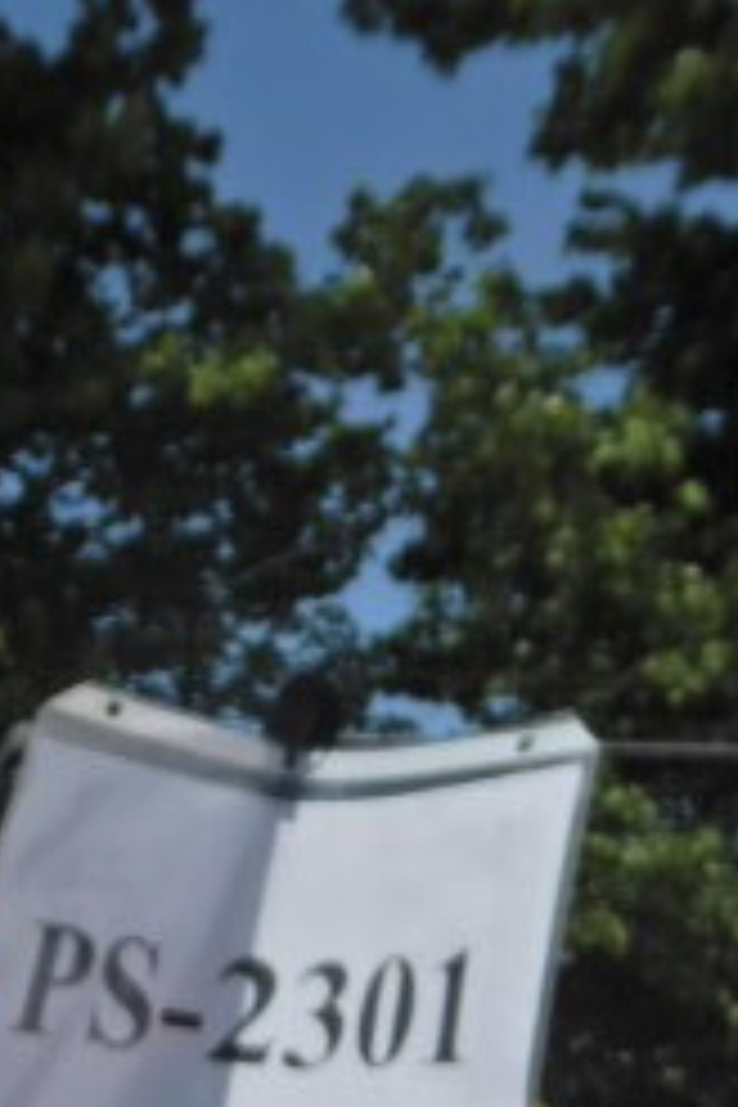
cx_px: -126
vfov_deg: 26.5
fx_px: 1999
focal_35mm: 65
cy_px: 1422
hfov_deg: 19.8
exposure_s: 1/800
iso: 125
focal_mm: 4.3
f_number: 8.2
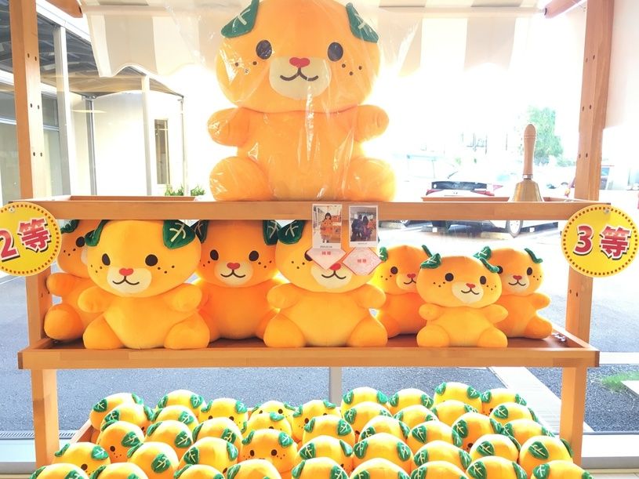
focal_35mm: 29
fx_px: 535
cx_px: 320
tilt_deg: -6.9
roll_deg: -0.5
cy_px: 240
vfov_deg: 48.2
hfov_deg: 61.7
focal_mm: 4.15
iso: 32
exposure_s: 1/30
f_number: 2.2
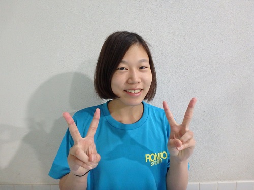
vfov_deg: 63.4
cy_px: 95
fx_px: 154
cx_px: 127
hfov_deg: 79.0
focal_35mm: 21
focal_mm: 3.7
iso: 800
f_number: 3.5
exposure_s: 1/30
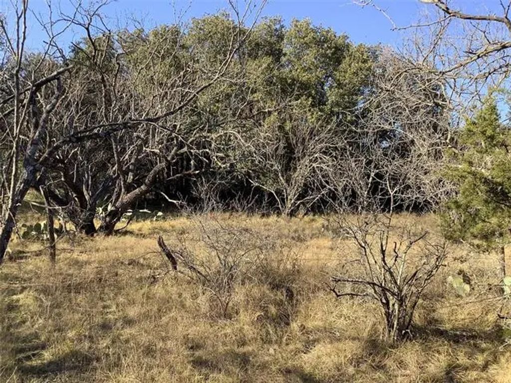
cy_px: 192
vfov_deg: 45.4
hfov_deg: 58.4
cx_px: 256
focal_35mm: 31
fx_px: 458
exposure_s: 1/275
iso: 25
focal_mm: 3.3
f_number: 2.4
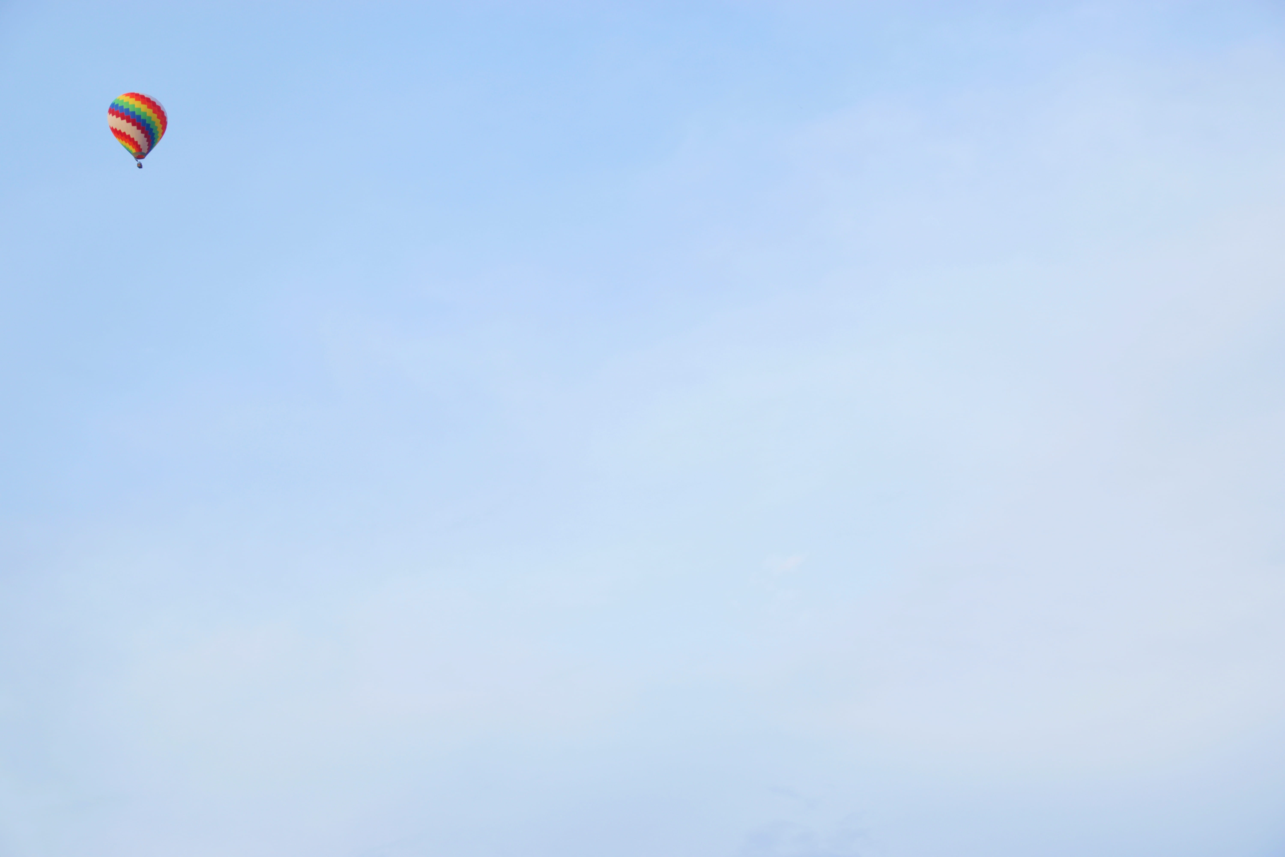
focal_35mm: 93
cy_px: 428
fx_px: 3319
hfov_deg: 21.9
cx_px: 642
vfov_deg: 14.7
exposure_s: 1/60
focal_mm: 62
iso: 100
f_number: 9
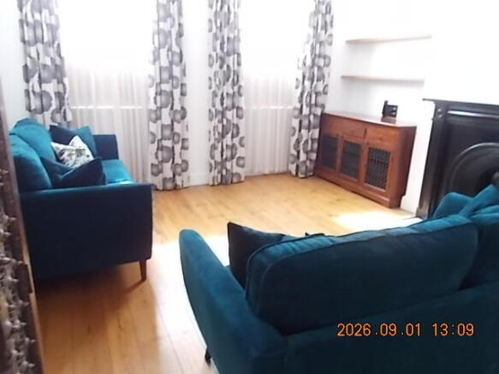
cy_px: 187
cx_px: 250
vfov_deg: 53.0
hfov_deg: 67.3
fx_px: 375
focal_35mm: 26
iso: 200
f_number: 3.2
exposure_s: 1/10
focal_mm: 4.6
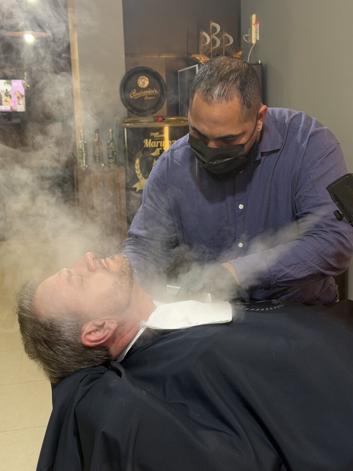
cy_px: 236
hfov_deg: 30.3
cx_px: 176
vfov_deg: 39.7
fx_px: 653
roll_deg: +0.7
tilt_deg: -8.5
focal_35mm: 48
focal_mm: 6.76
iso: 200
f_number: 1.78
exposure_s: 1/60
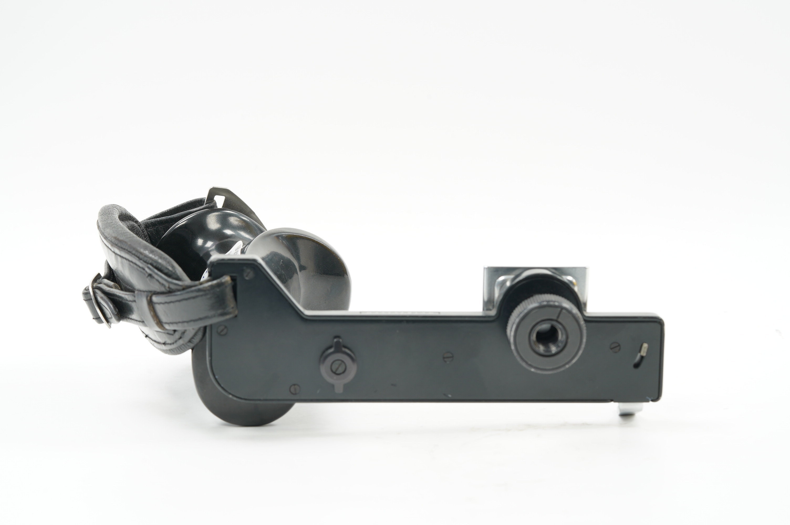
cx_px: 395
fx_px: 1973
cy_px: 262
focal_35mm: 90
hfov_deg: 22.6
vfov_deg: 15.2
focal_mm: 90
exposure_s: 1/1.25
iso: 200
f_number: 13
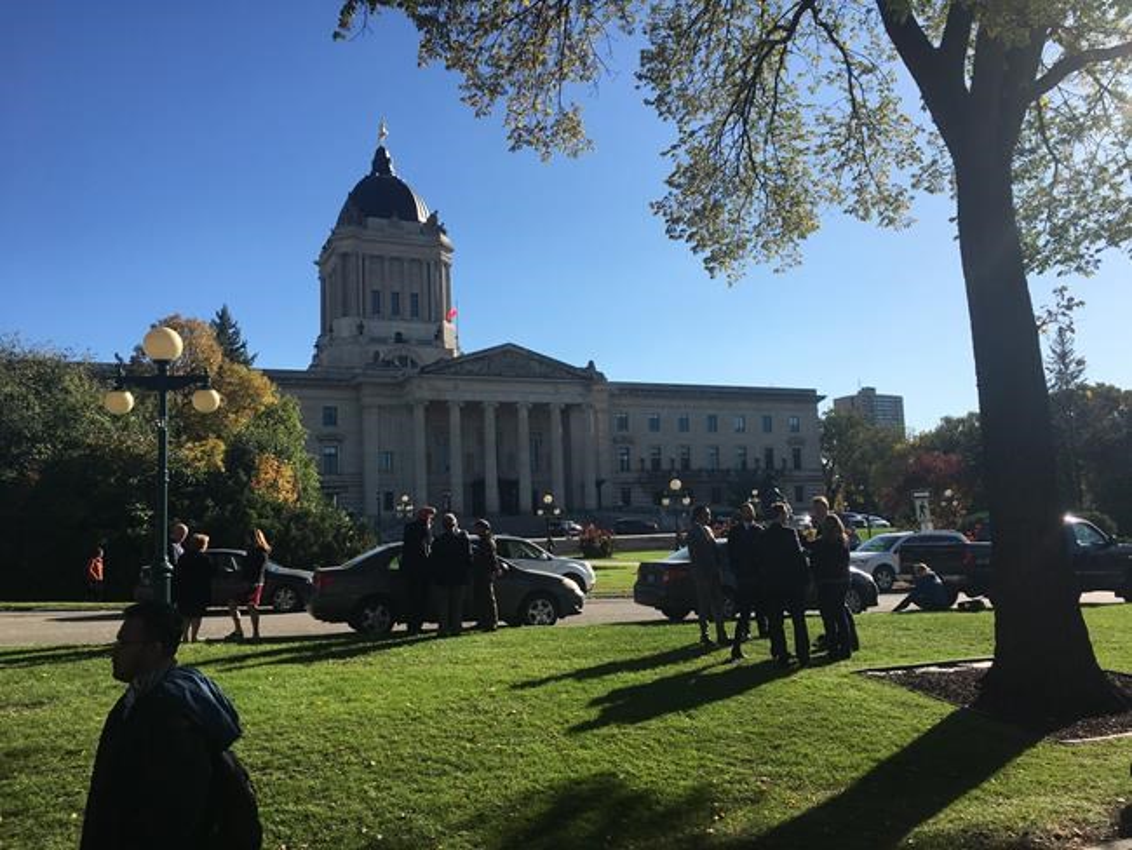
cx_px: 566
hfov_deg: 61.6
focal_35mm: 29
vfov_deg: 48.3
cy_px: 425
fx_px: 949
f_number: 2.2
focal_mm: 4.15
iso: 25
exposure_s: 1/1672
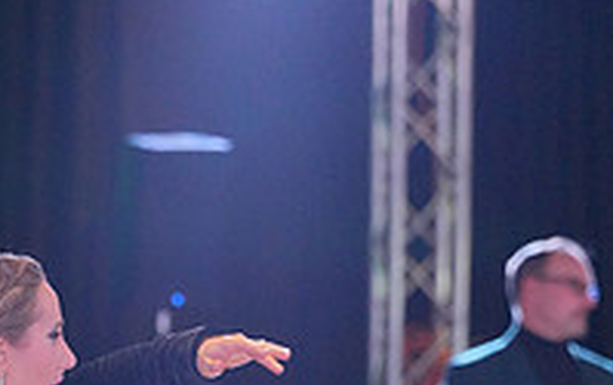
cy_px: 755
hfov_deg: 5.0
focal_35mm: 418
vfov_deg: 3.1
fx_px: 6993
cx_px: 94
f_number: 4
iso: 5000
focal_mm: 141
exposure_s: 1/500
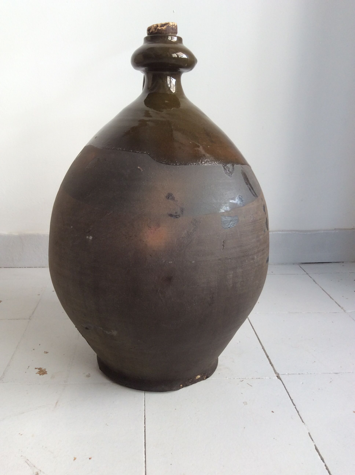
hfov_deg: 44.1
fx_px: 439
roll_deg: -1.2
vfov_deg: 56.9
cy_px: 238
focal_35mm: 32
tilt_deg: -15.6
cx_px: 178
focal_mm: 3.3
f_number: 2.4
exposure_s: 1/33
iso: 40
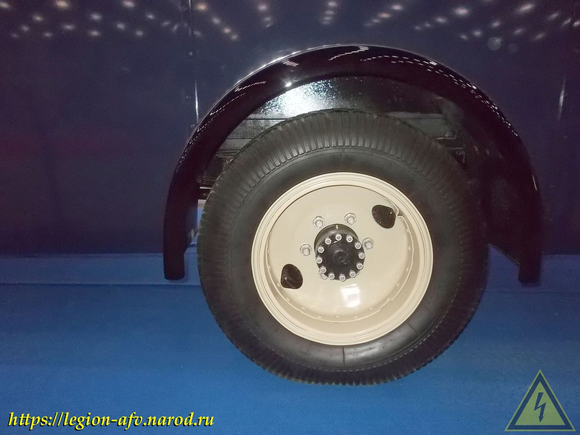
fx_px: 436
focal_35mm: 26
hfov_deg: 67.3
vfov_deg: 53.1
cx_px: 290
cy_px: 218
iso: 400
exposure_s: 1/25
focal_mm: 4.6
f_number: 3.2
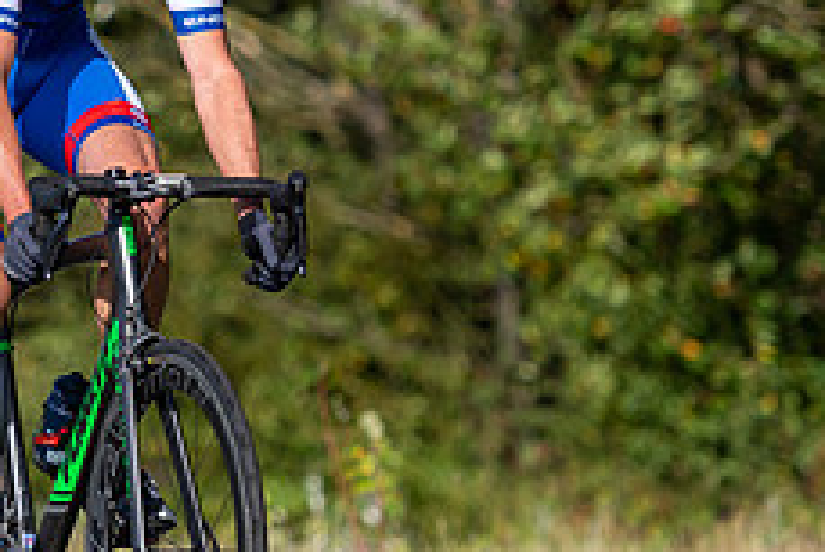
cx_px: 94
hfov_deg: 5.6
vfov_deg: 3.7
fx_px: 8415
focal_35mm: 367
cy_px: -9
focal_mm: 145
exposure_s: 1/3200
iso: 160
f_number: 2.8
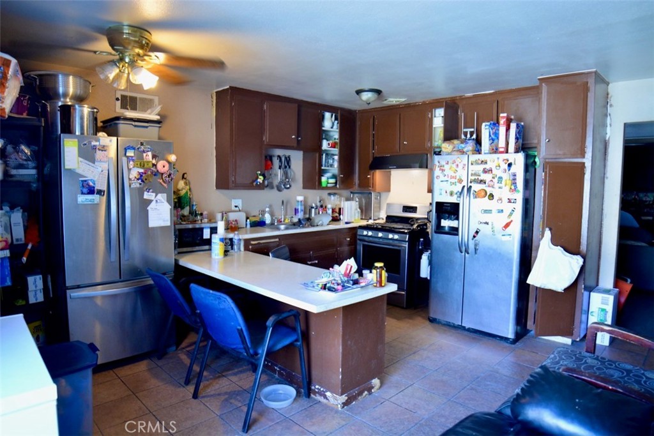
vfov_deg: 59.5
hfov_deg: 81.2
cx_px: 327
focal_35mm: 21
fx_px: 382
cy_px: 218
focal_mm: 14
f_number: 3.5
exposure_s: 1/50
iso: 800
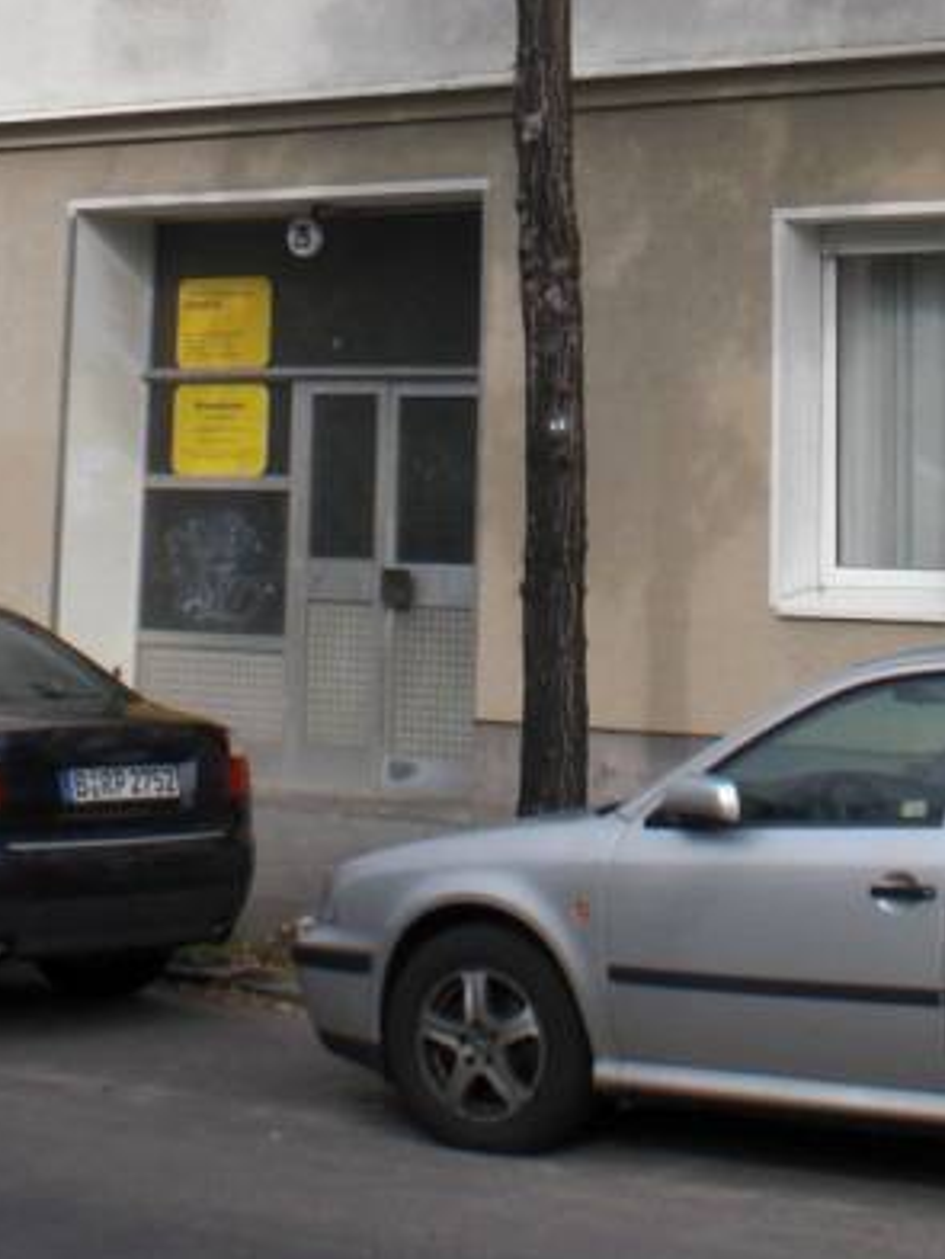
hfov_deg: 14.9
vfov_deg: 18.7
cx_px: 384
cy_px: -288
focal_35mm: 99
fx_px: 3602
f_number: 5.6
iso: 64
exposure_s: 1/250
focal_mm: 6.3
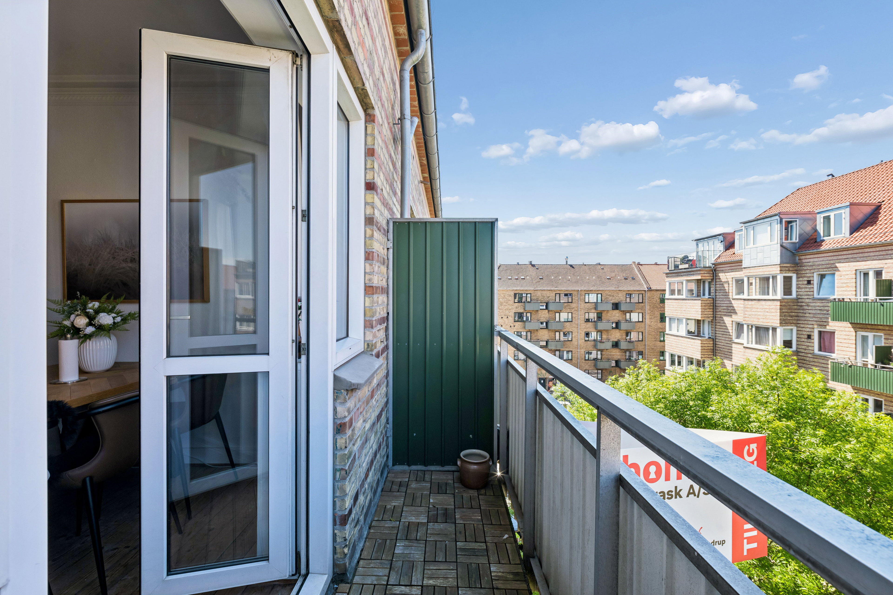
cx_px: 446
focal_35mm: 15
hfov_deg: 100.4
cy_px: 298
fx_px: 372
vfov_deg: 77.3
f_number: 10
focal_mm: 15
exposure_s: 1/80
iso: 160
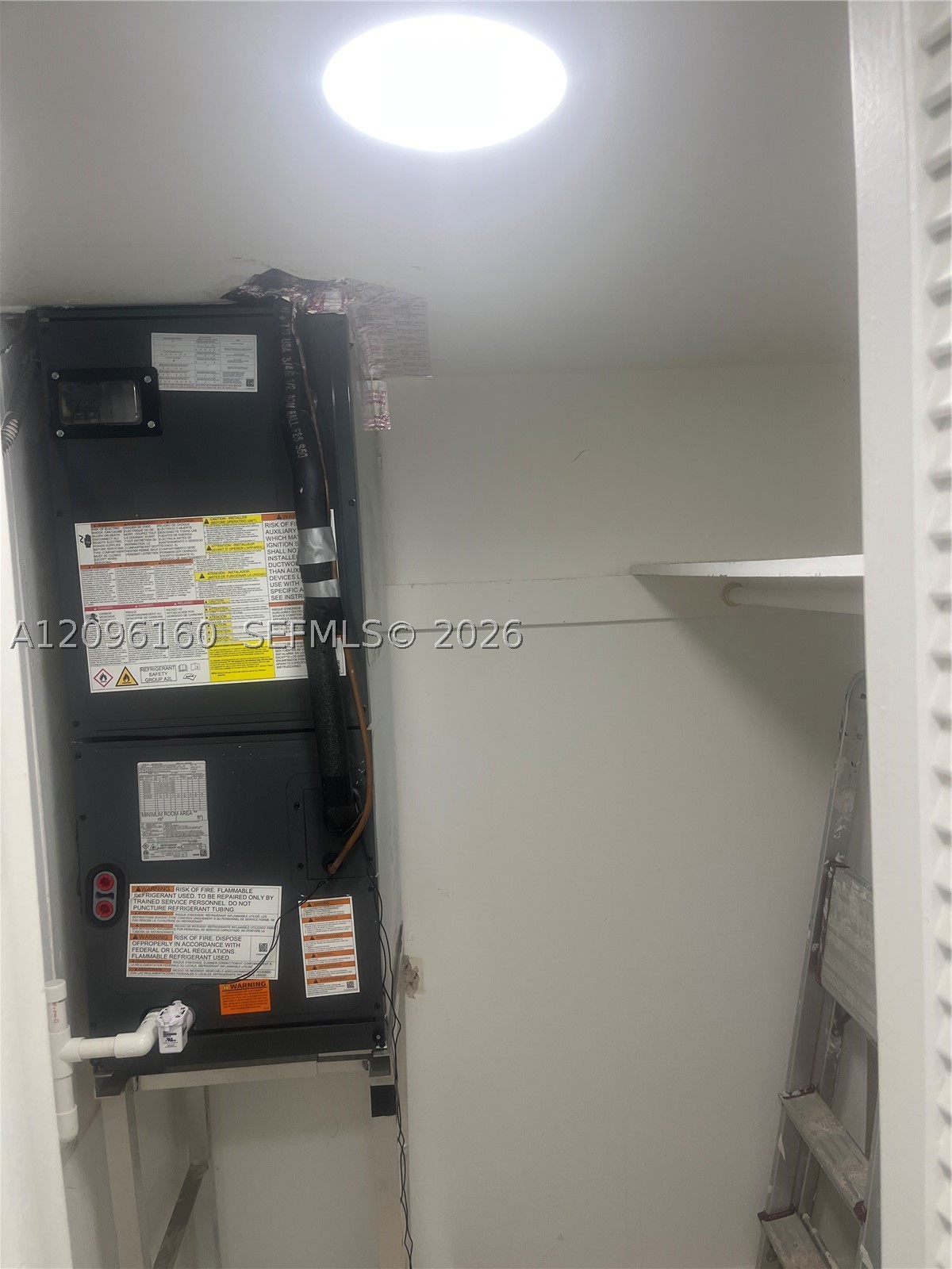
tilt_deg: -1.6
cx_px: 476
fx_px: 953
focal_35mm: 26
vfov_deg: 67.3
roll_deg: +3.8
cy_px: 634
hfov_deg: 53.1
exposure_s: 1/120
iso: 80
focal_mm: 5.1
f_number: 1.6
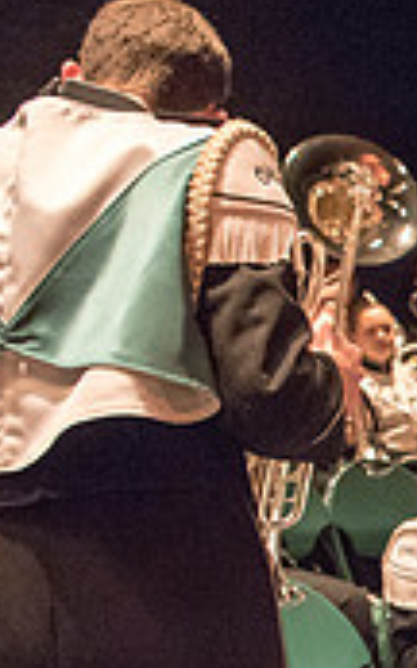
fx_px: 1492
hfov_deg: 12.7
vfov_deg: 24.3
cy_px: 631
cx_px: 969
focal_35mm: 82
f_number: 3.5
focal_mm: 24
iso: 4000
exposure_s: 1/60
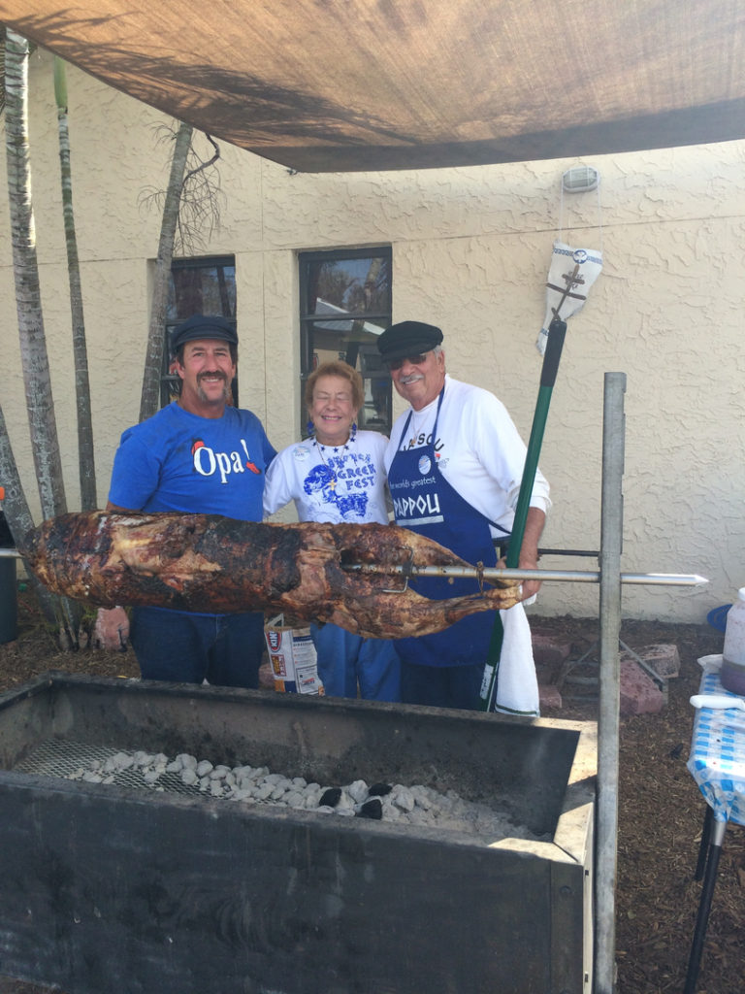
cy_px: 497
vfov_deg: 61.7
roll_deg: +0.7
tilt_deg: -7.0
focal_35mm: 29
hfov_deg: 48.2
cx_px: 372
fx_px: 832
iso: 32
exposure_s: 1/672
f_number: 2.2
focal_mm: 4.15
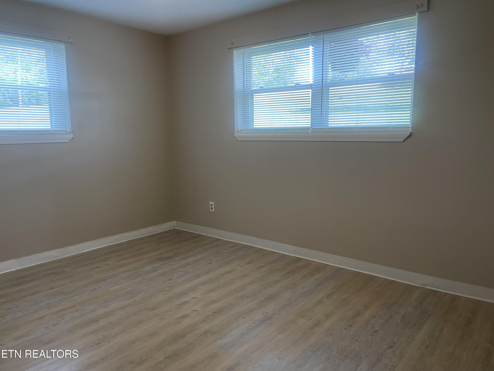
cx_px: 247
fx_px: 357
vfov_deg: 54.9
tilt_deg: -8.9
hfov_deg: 69.4
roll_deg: +0.5
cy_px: 186
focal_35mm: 25
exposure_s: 1/120
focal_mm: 5.1
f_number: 1.6
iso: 100
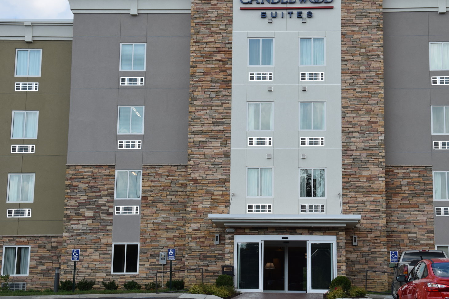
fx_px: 919
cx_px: 271
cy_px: 115
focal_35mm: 74
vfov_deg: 18.5
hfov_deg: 27.4
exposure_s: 1/320
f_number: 9
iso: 200
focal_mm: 35
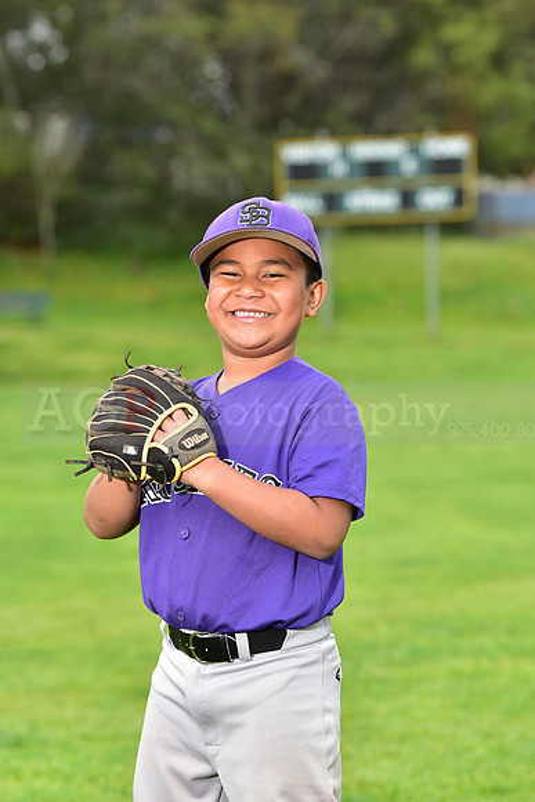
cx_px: 268
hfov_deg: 10.6
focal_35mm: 130
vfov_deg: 15.8
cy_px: 401
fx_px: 2896
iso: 400
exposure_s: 1/250
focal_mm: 130
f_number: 5
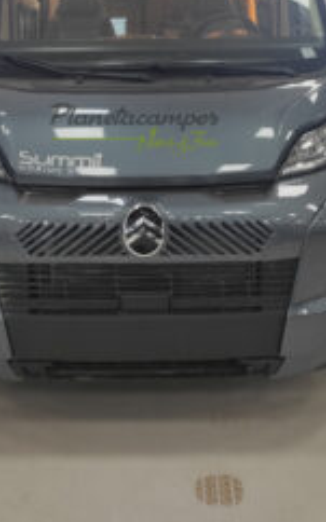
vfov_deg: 46.5
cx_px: 147
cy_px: 132
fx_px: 584
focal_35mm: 41
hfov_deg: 31.2
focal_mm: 5.43
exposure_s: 1/100
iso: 102
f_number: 1.89
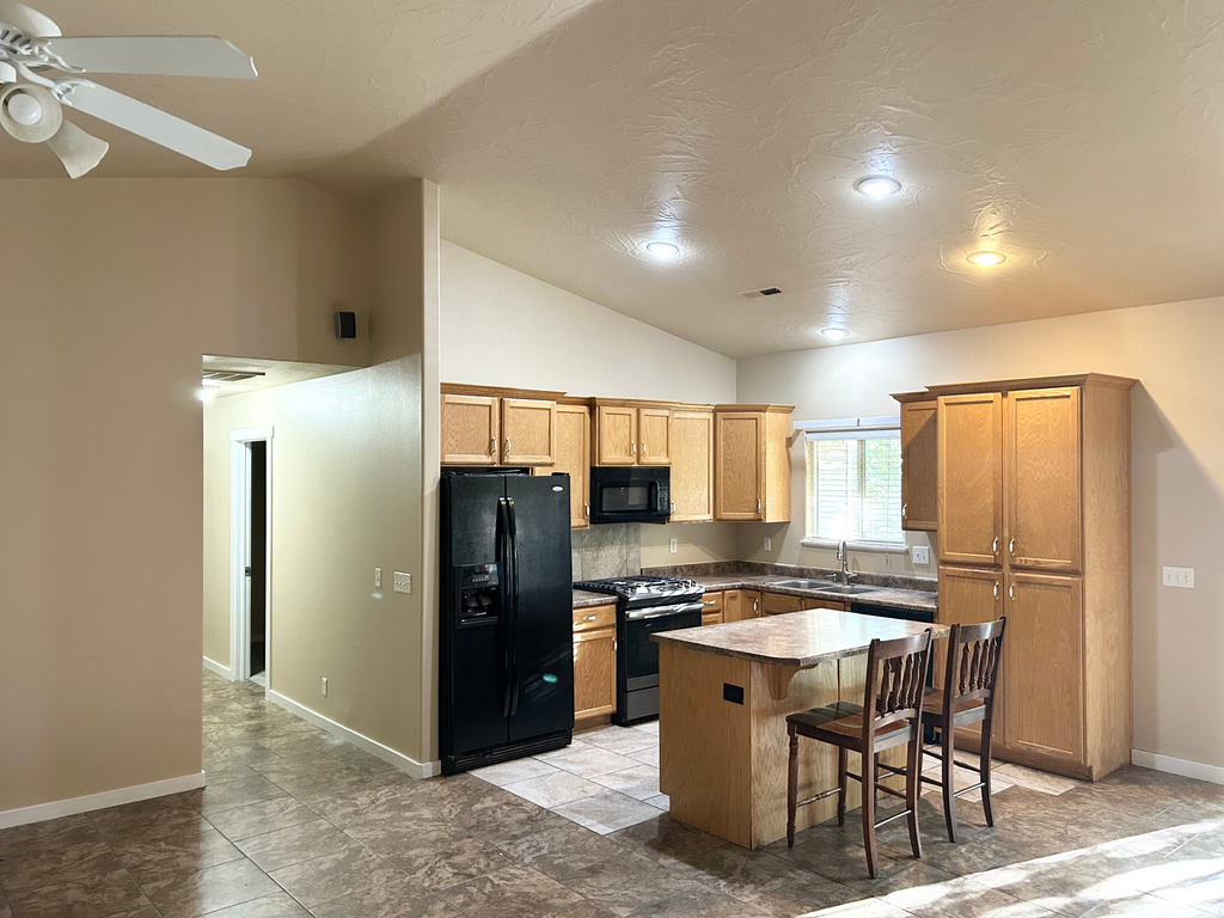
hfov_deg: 67.3
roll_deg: -0.1
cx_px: 612
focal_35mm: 26
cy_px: 459
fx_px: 919
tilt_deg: +0.3
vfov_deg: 53.1
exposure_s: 1/60
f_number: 1.5
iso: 400
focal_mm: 5.7
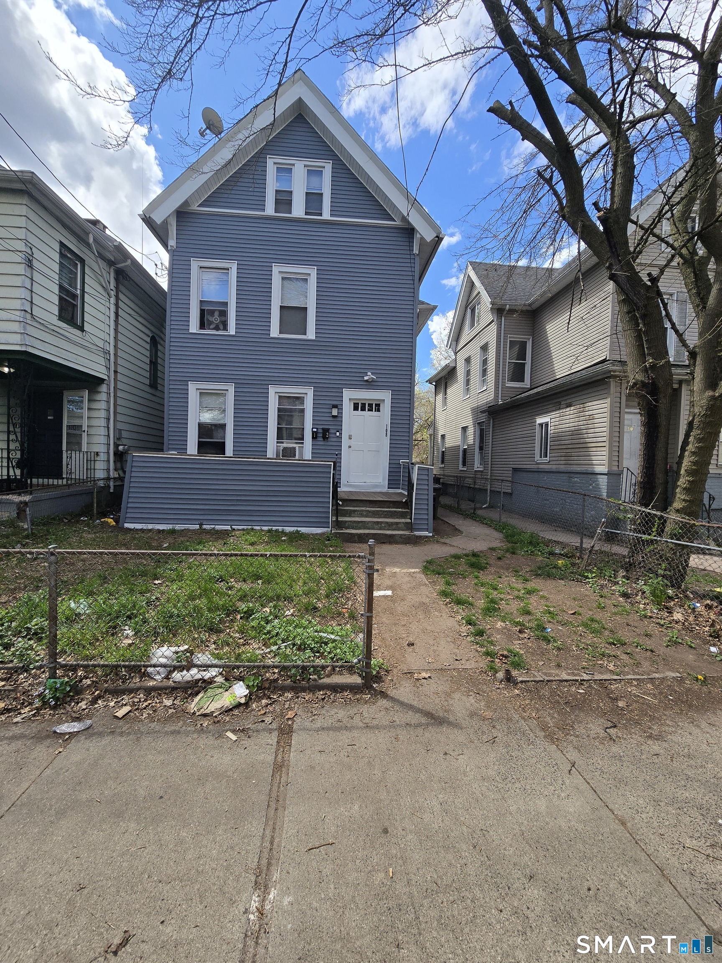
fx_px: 362
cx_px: 361
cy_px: 482
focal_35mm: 13
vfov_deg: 106.2
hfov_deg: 89.9
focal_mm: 2.2
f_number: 2.2
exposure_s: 1/2000
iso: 64
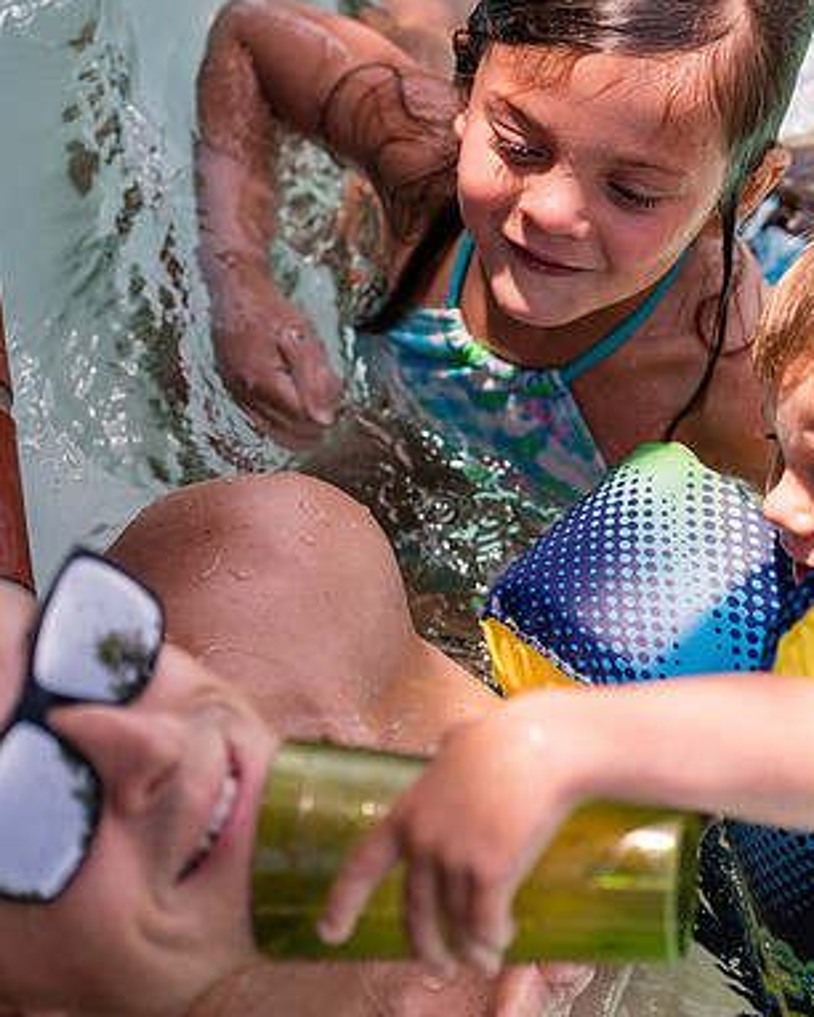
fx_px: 3641
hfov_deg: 12.7
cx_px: 726
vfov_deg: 15.9
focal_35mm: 121
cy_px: 510
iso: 200
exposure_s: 1/1600
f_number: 3.2
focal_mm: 85
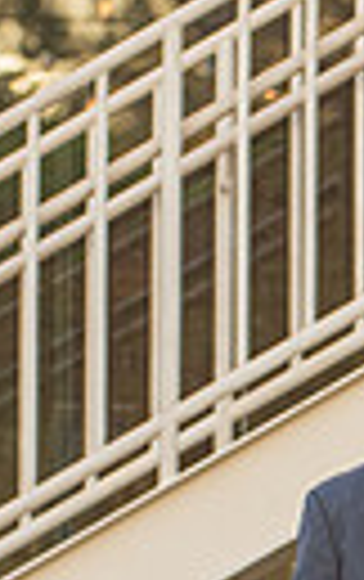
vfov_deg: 2.7
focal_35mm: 769
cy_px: 750
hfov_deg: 1.7
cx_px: 1014
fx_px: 12165
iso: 800
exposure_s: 1/320
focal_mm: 130
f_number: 4
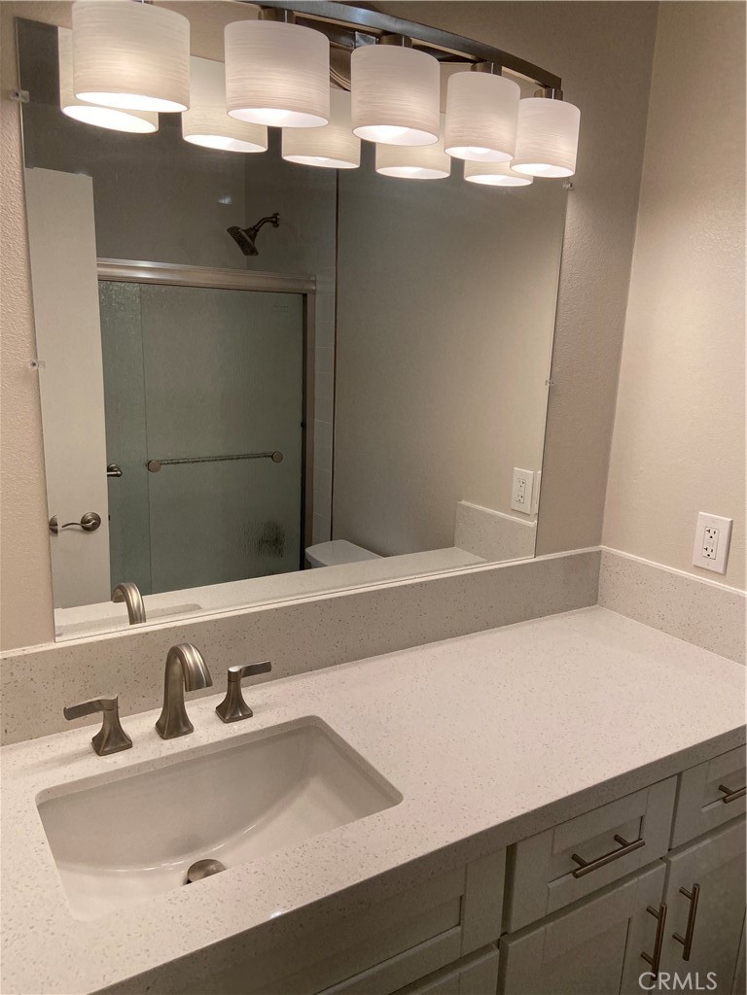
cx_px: 374
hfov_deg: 53.1
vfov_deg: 67.3
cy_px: 498
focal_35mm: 26
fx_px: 748
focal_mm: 4.25
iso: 32
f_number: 1.8
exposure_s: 1/225
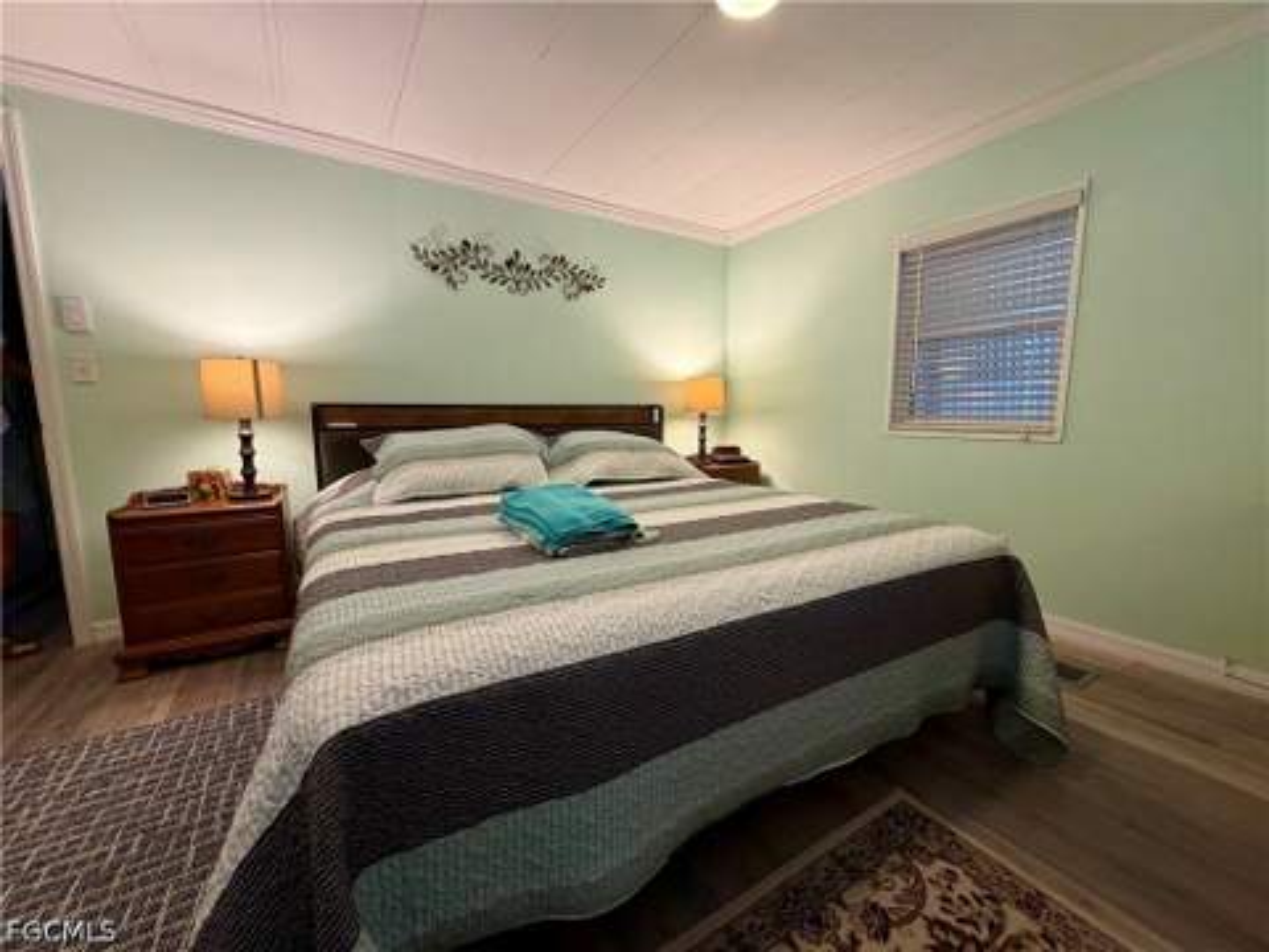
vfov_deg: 85.7
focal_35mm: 14
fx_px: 513
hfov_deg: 102.1
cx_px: 634
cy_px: 476
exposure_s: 1/60
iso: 200
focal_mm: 2.22
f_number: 2.2
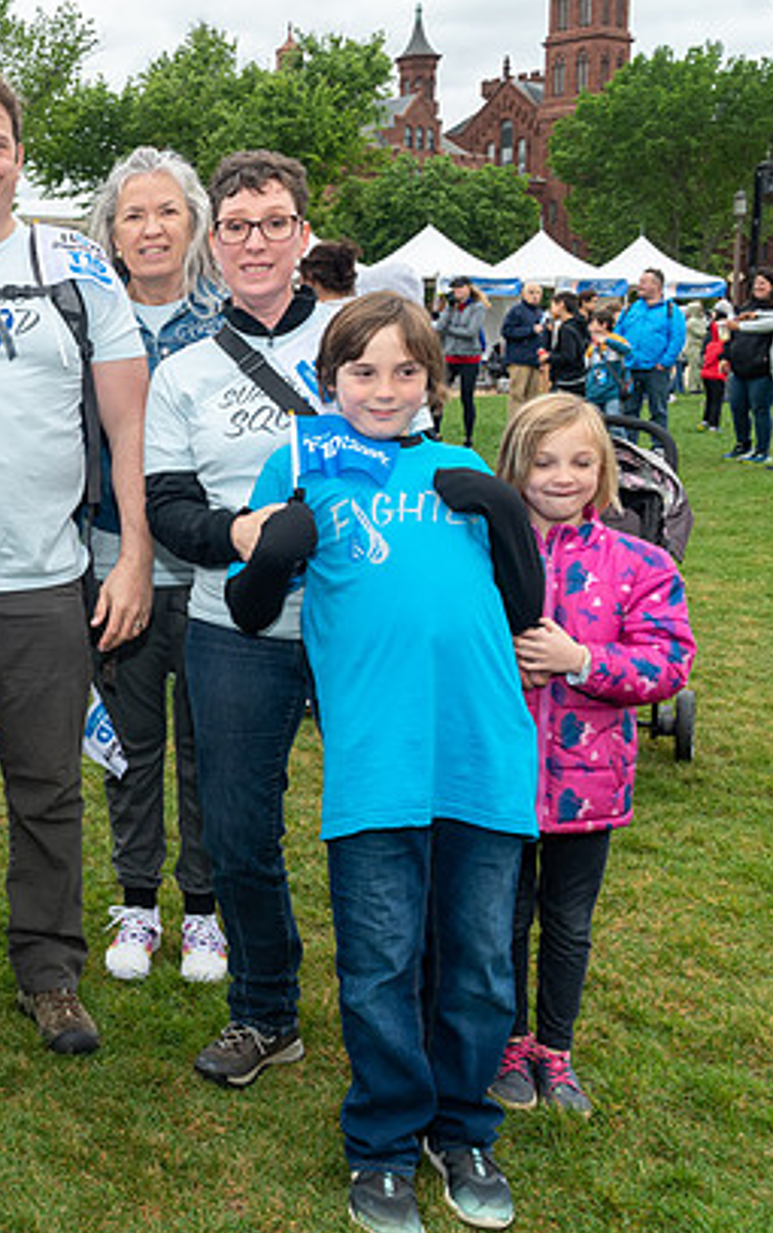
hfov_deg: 24.4
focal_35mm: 47
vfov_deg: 42.6
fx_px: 1581
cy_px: 546
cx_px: -203
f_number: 7.1
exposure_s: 1/250
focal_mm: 18
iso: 250
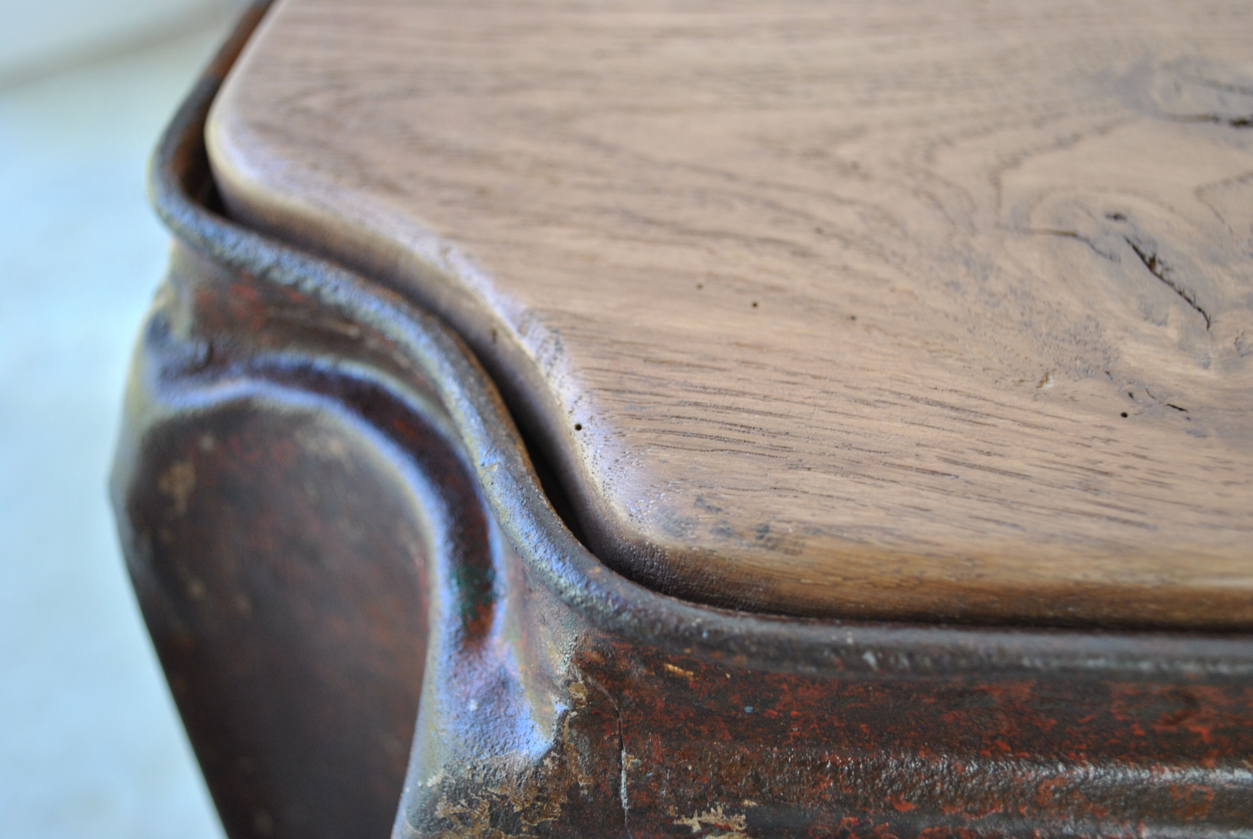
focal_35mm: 39
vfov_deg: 34.3
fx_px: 1359
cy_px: 420
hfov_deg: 49.5
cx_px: 626
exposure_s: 1/30
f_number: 4.2
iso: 320
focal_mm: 26
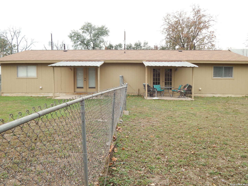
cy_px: 93
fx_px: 222
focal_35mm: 31
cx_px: 124
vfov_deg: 45.4
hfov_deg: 58.4
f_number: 3.2
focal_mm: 5.6
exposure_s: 1/200
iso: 125
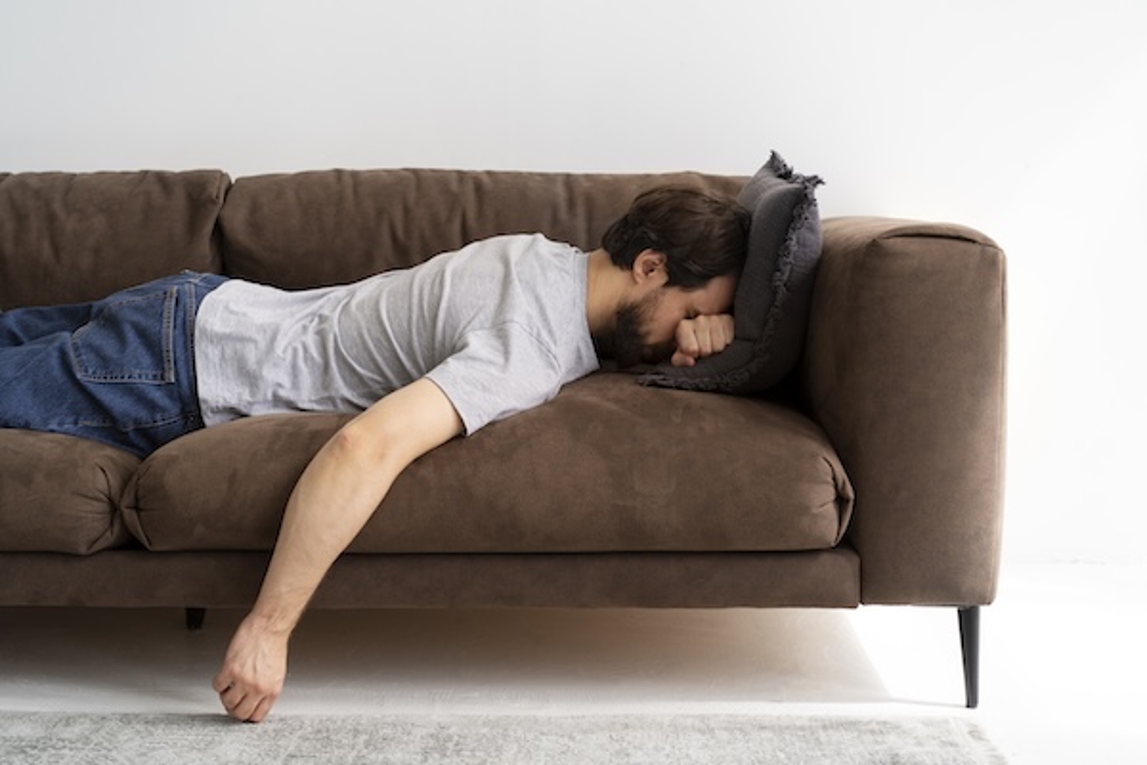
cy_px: 382
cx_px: 574
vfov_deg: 24.6
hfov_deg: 36.2
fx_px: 1752
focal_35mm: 55
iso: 160
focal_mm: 55
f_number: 3.5
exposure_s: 1/160
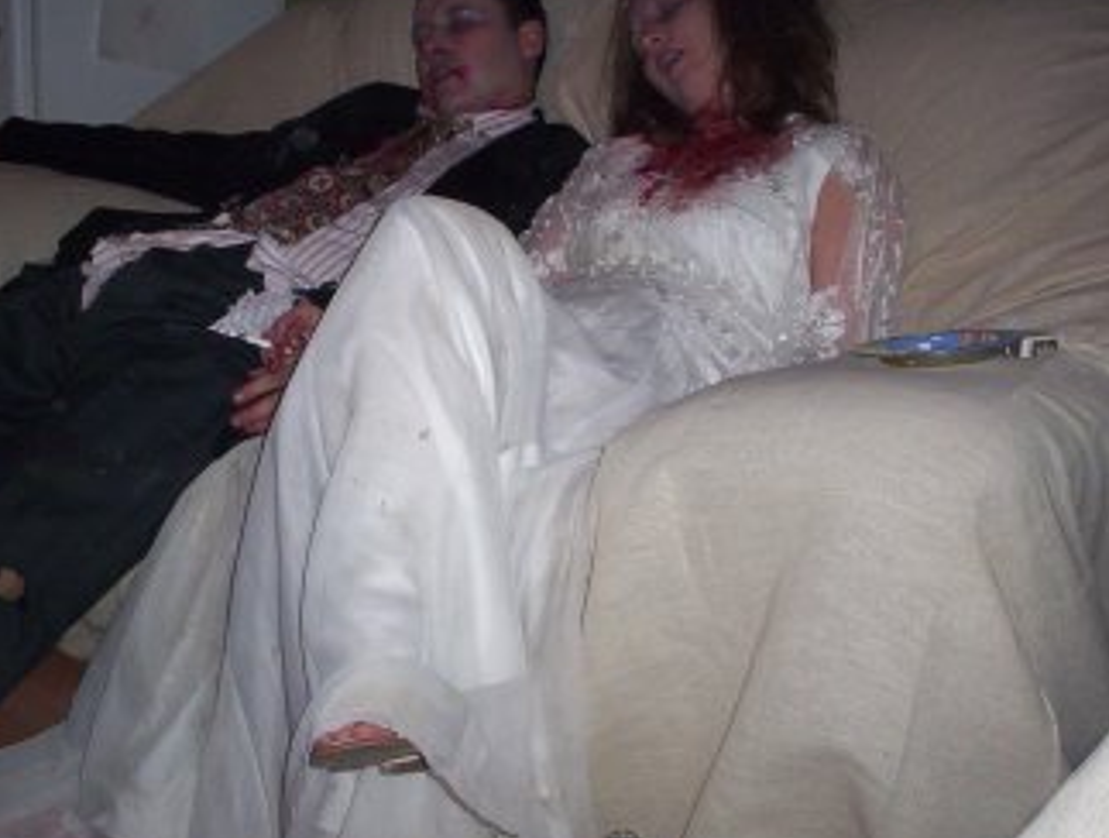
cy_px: 374
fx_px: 1542
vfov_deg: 30.4
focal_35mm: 48
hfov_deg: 39.5
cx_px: 505
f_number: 4.5
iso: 140
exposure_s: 1/60
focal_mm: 4.99
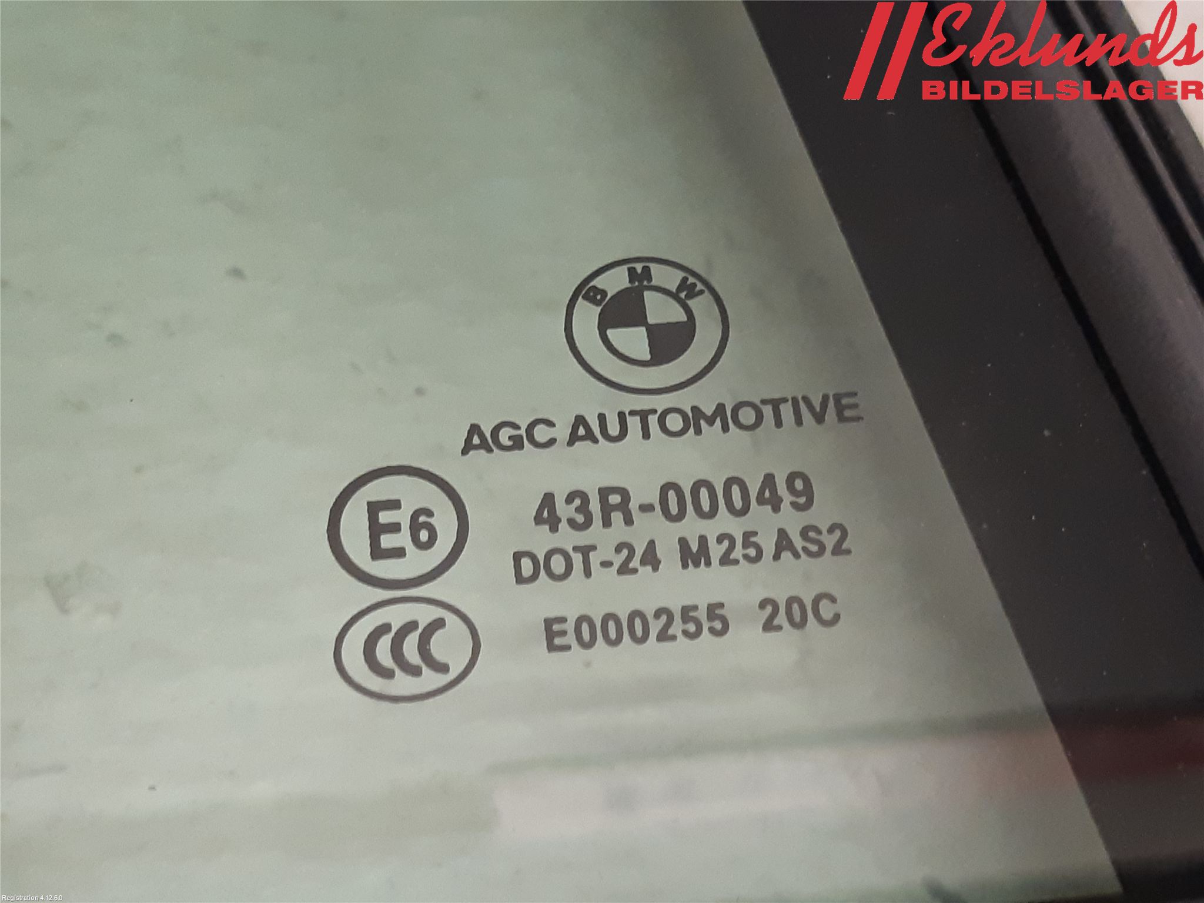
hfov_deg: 67.3
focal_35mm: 26
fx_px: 904
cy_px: 452
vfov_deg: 53.1
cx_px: 602
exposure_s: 1/50
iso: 200
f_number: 1.7
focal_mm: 3.93
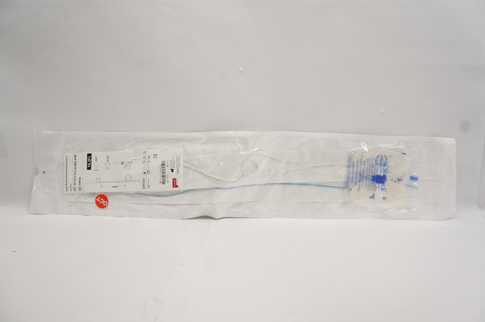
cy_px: 161
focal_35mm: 27
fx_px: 363
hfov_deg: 67.4
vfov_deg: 47.8
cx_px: 242
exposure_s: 1/200
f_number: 7.1
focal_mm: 18
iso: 800
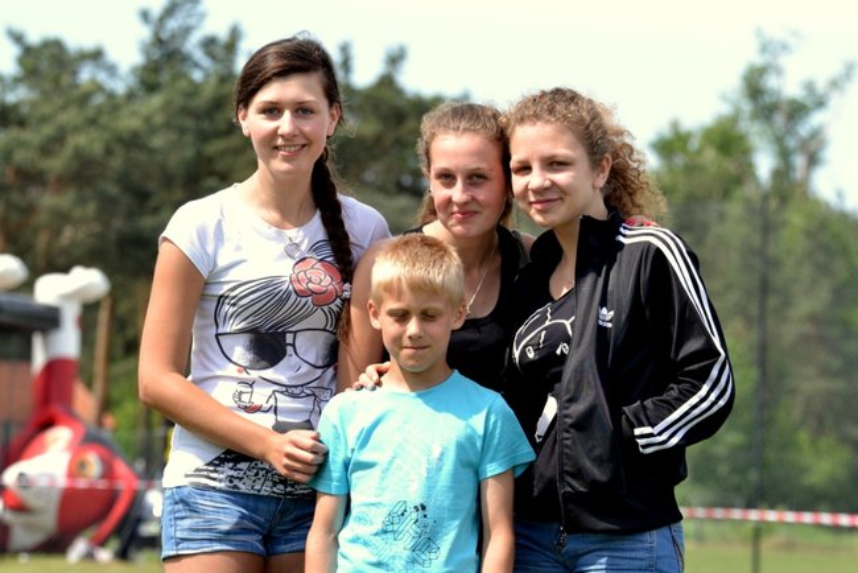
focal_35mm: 232
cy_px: 286
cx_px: 429
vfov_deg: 5.9
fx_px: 5543
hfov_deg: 8.9
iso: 400
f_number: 8
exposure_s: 1/500
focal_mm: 155
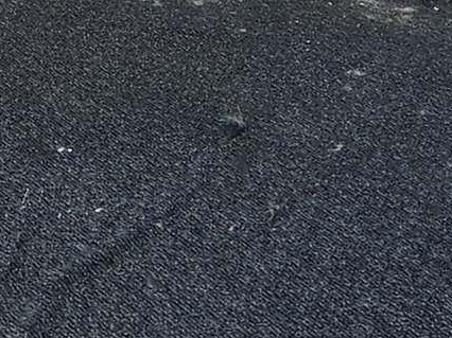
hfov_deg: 11.6
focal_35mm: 166
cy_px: -185
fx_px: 2166
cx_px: -121
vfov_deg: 8.7
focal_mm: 5.4
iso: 80
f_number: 1.8
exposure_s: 1/643
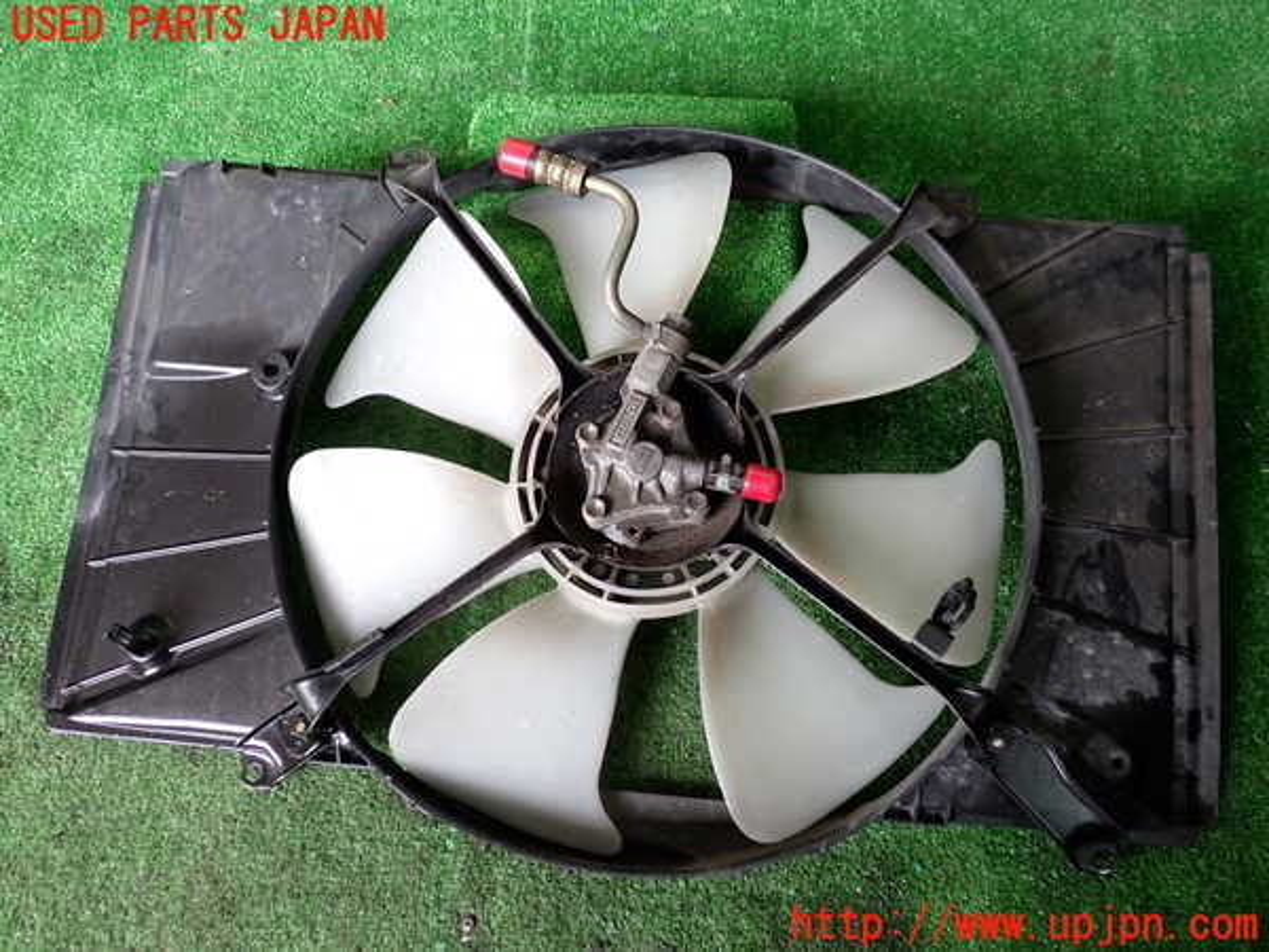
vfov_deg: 46.8
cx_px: 634
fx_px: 1100
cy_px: 476
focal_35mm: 30
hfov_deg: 60.0
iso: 200
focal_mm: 5.4
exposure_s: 1/80
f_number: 2.3
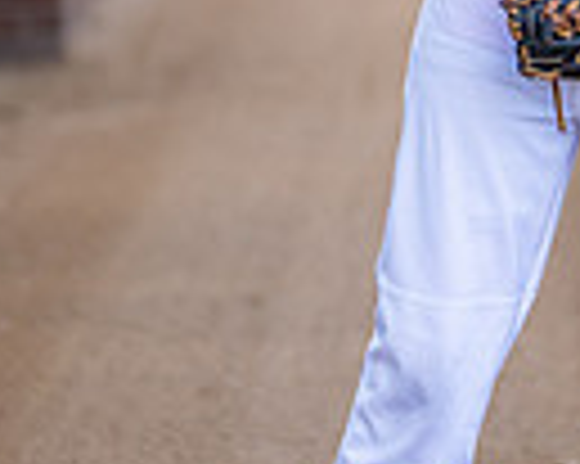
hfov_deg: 8.0
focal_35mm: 242
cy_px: -100
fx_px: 4151
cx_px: 587
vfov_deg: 6.3
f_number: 1.2
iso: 125
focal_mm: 50
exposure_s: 1/2000
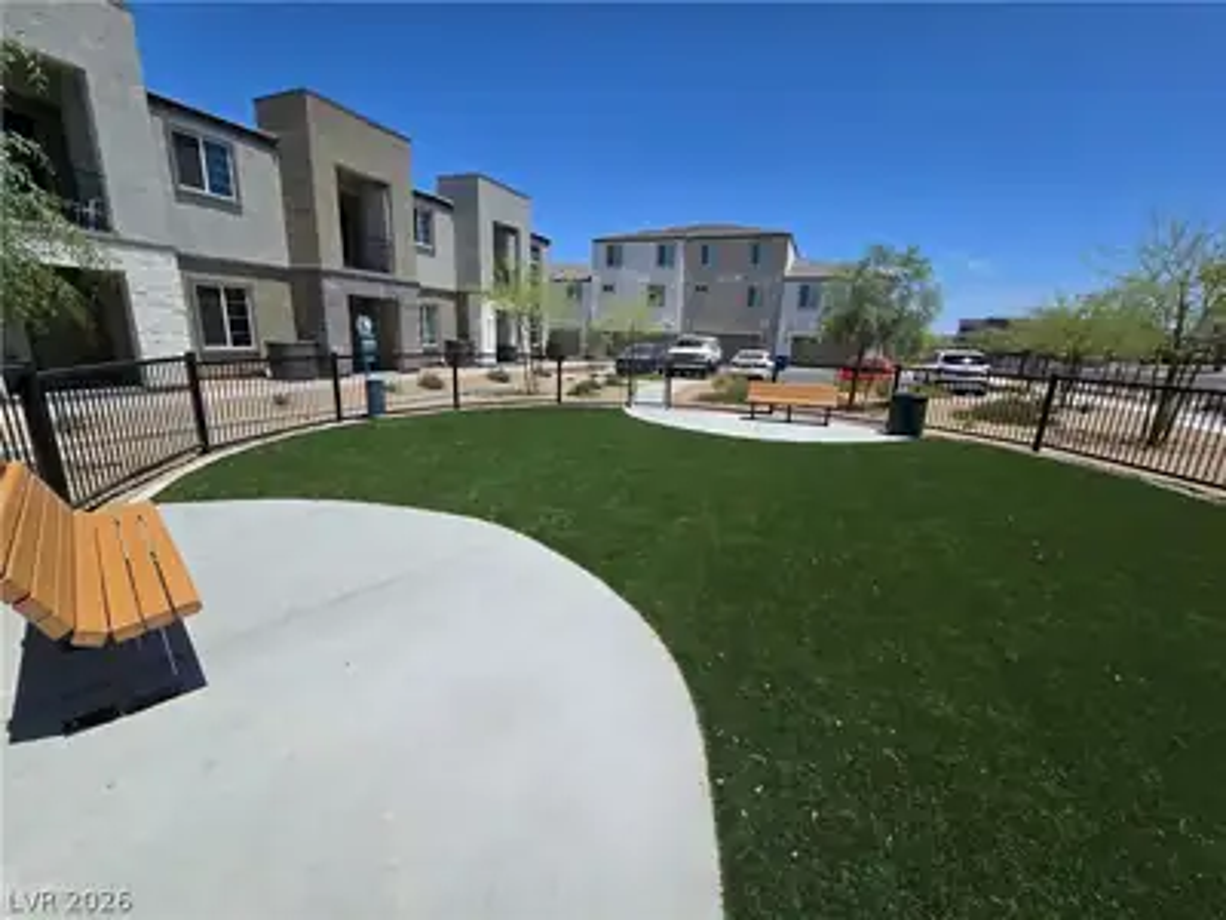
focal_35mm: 13
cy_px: 460
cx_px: 613
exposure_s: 1/3100
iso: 50
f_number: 2.2
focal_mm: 2.2
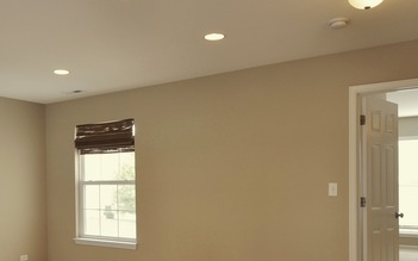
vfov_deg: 32.2
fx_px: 444
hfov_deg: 49.9
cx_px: 154
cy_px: 189
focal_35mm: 39
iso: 200
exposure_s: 1/50
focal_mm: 14
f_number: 3.5
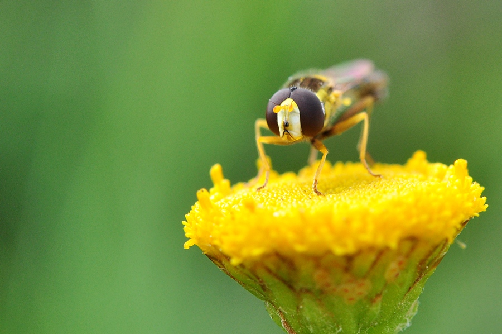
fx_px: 1254
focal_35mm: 90
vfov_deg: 15.2
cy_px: 167
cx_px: 251
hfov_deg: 22.6
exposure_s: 1/125
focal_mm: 60
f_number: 13
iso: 320
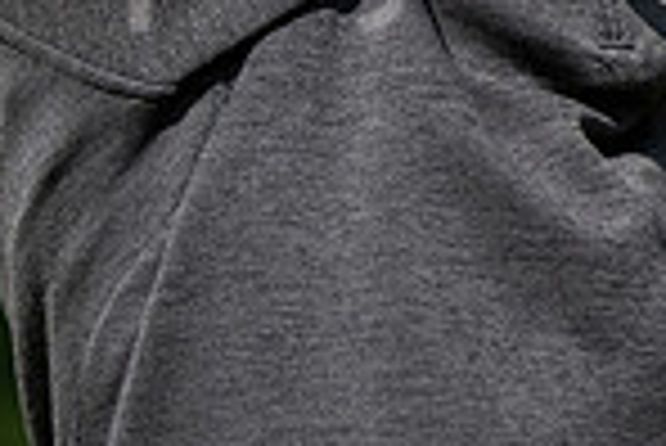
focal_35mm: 2637
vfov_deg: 0.5
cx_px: -126
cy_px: -295
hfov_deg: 0.8
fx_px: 48831
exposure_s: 1/2000
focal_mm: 450
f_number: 6.3
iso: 1000
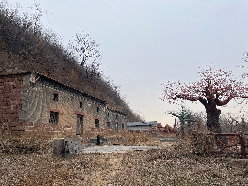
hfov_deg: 67.3
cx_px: 124
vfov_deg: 53.1
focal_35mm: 26
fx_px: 186
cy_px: 93
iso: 50
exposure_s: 1/1266
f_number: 1.6
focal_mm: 5.1
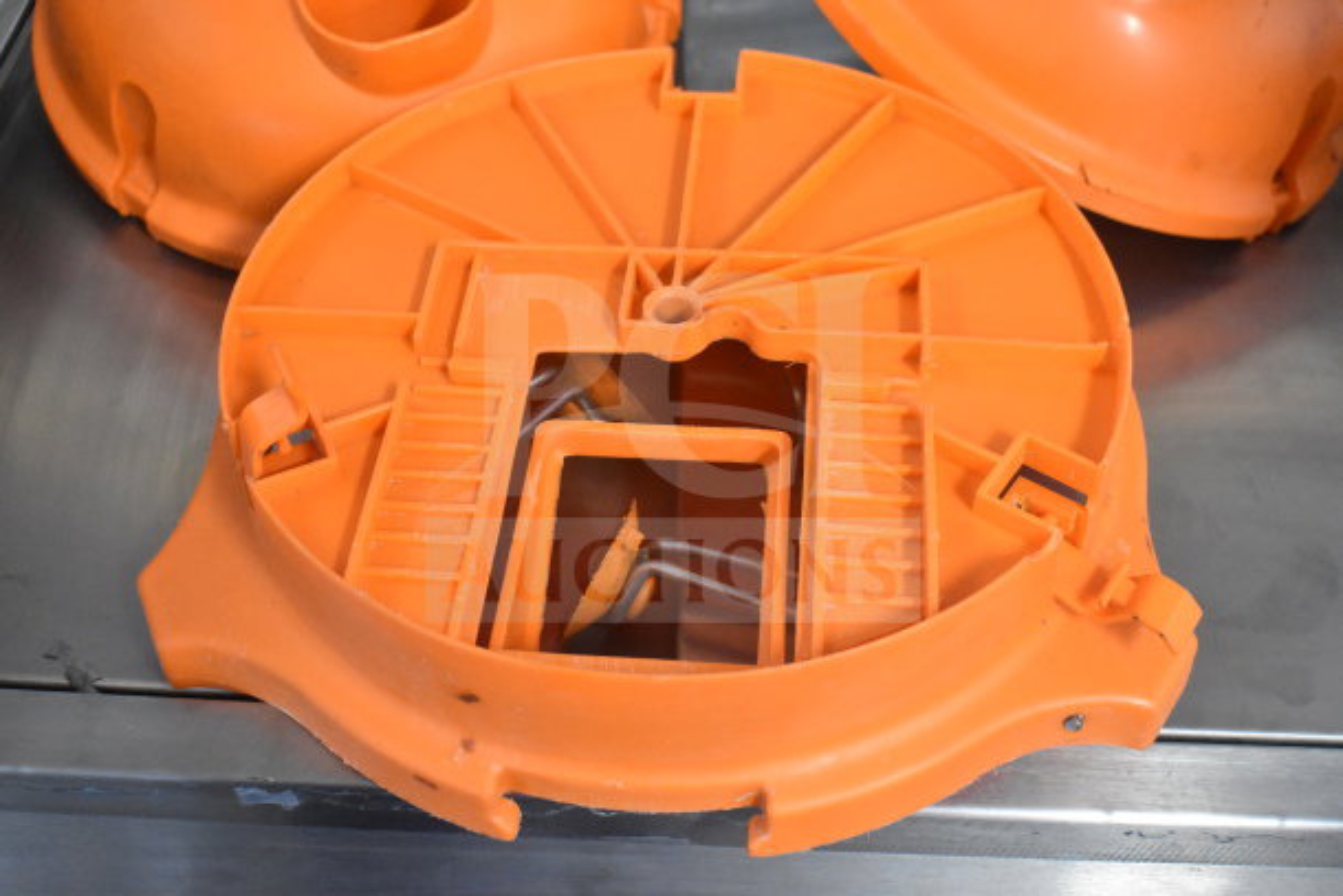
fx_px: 1567
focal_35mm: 42
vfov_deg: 31.9
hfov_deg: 46.4
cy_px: 448
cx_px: 672
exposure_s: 1/50
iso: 6400
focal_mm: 28
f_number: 4.2
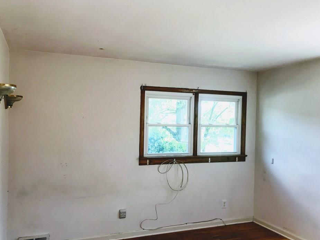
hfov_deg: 58.3
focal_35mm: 31
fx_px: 287
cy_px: 130
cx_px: 149
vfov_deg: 45.4
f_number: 1.8
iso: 25
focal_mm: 3.99
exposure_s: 1/60
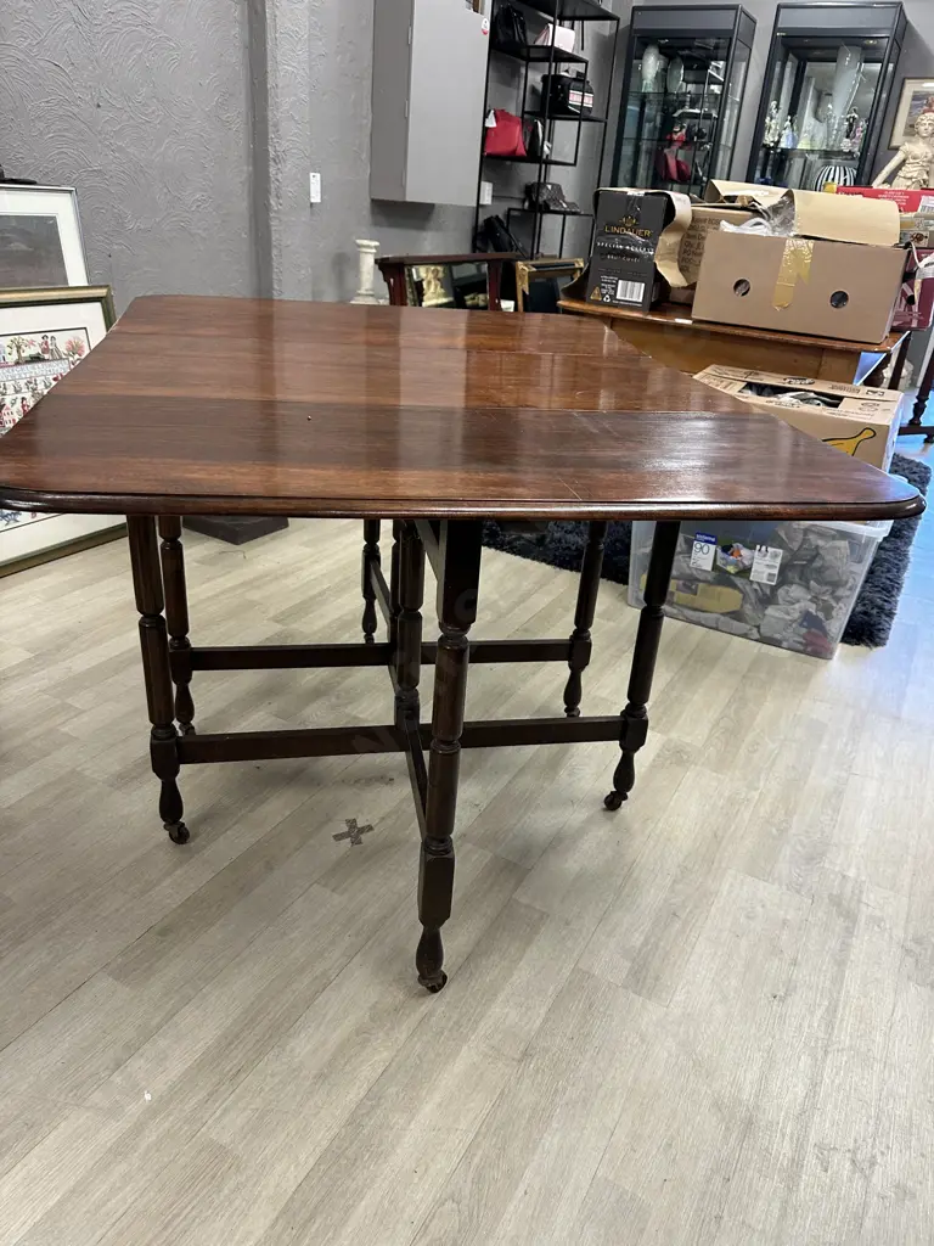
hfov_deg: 56.8
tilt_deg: -25.9
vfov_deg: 71.6
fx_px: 863
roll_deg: -4.6
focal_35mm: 24
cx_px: 467
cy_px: 623
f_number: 1.78
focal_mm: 6.86
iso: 200
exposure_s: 1/100
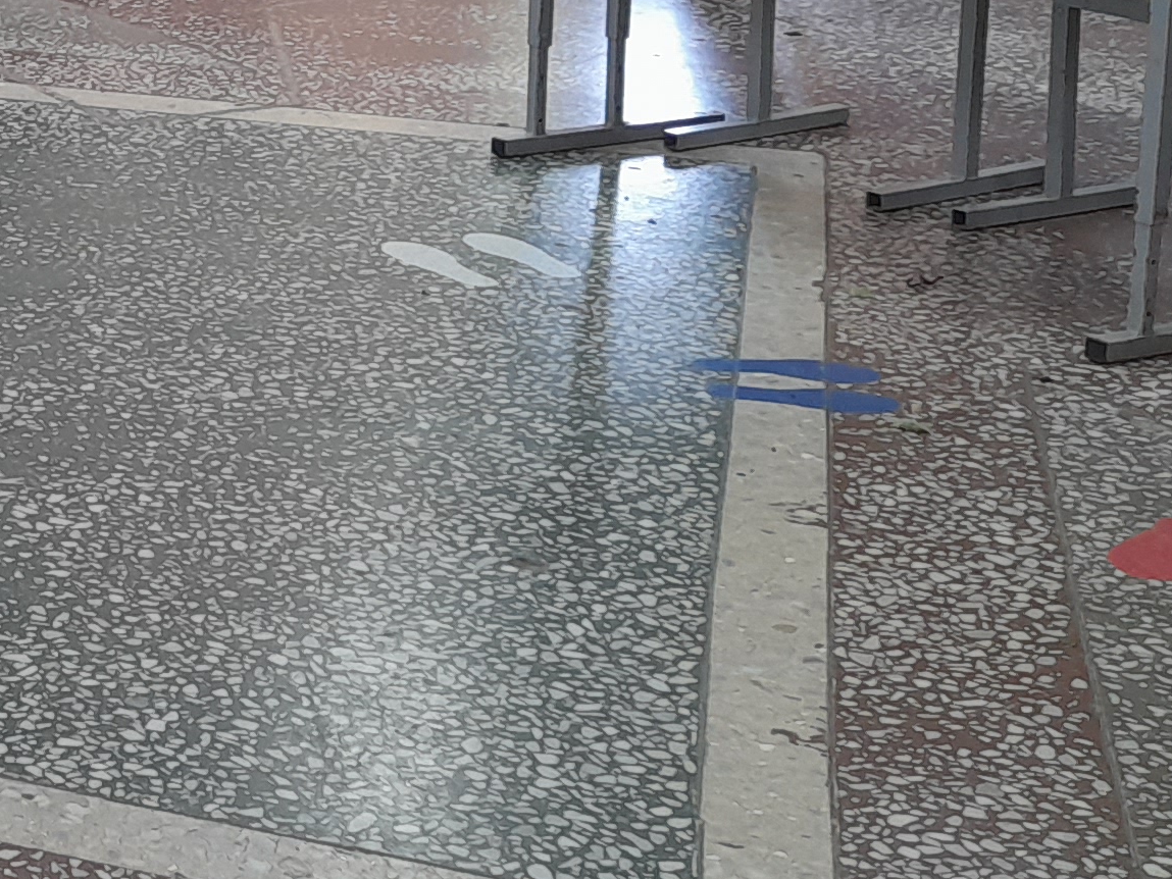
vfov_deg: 16.3
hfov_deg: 20.0
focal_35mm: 87
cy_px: -155
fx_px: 2946
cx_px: -494
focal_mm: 4.6
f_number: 2
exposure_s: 1/50
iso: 125
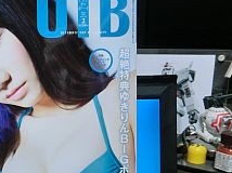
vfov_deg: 24.4
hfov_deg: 31.1
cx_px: 21
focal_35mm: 59
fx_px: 395
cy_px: 139
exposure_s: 1/60
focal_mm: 5
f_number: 3
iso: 640
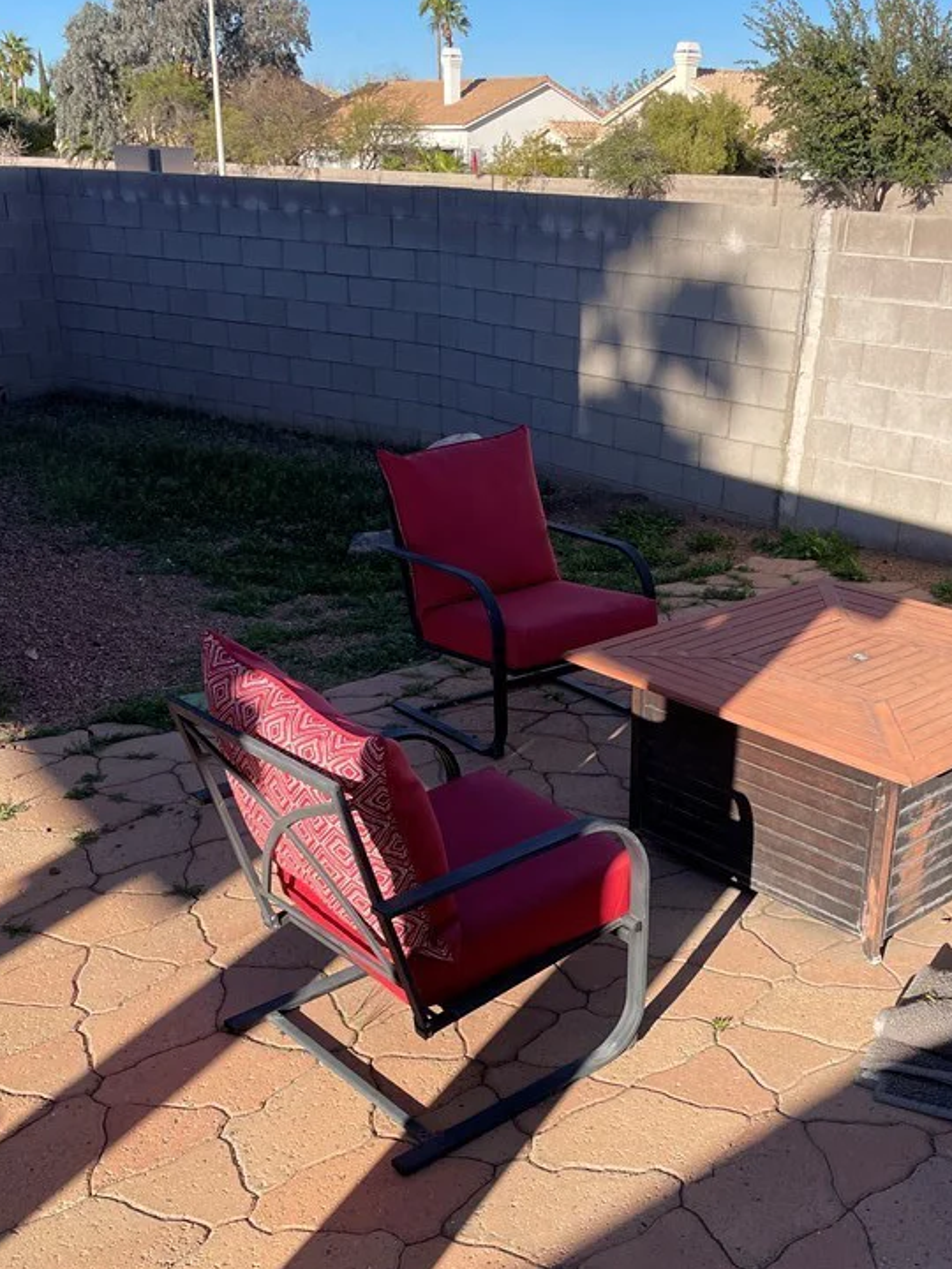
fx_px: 1357
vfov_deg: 49.6
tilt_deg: -24.6
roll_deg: -1.7
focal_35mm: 37
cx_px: 564
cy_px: 805
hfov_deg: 38.5
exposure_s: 1/1887
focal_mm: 4.2
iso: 32
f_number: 1.6
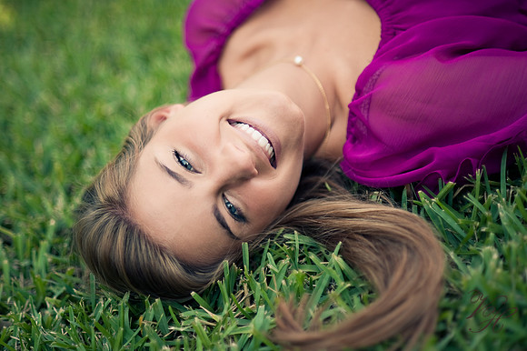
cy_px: 176
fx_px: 1244
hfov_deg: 23.9
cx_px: 264
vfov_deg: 16.1
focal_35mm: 85
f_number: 1.8
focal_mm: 85
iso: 250
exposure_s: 1/640
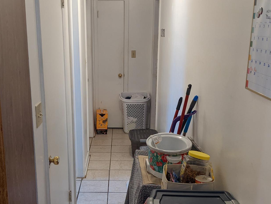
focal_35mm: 45
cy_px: 127
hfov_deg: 42.0
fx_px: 352
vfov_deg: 32.1
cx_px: 115
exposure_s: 1/60
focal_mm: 4.38
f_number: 1.73
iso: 171
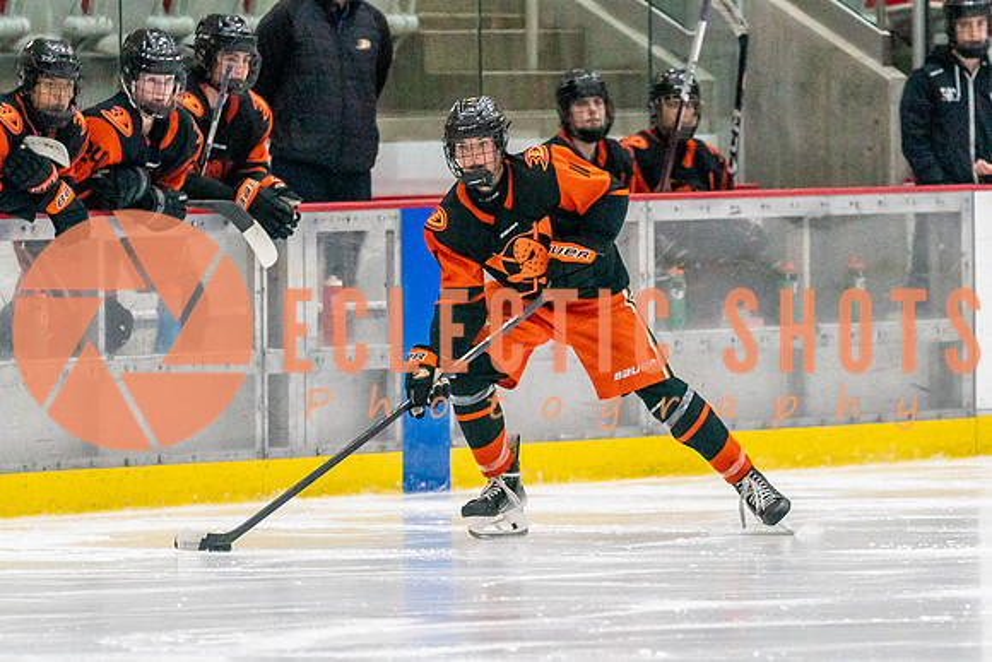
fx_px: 12360
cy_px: 521
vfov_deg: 3.1
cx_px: 496
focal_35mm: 448
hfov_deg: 4.6
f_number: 2.8
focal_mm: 200
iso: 3200
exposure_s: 1/1250
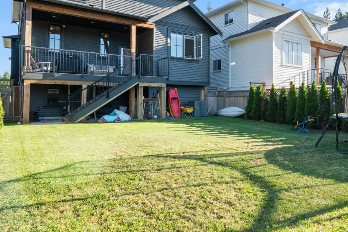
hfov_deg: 63.1
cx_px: 243
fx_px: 271
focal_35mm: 28
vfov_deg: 46.1
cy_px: 91
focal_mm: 16
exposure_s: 1/8
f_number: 13
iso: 100
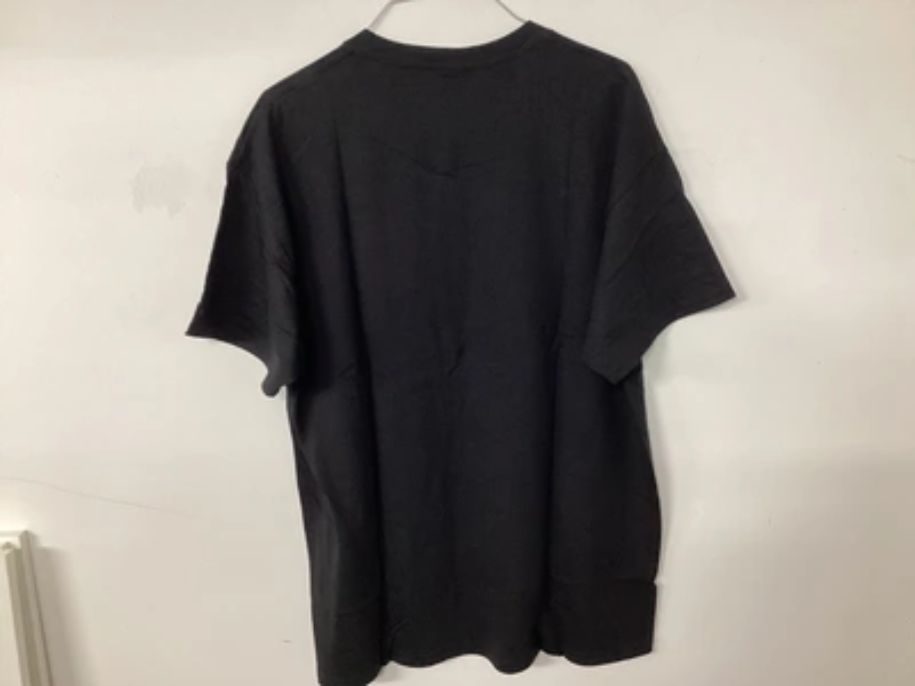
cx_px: 458
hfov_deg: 58.4
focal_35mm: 31
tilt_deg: -14.4
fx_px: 819
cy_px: 343
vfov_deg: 45.4
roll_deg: +0.7
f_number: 2.4
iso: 250
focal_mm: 3.3
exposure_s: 1/60
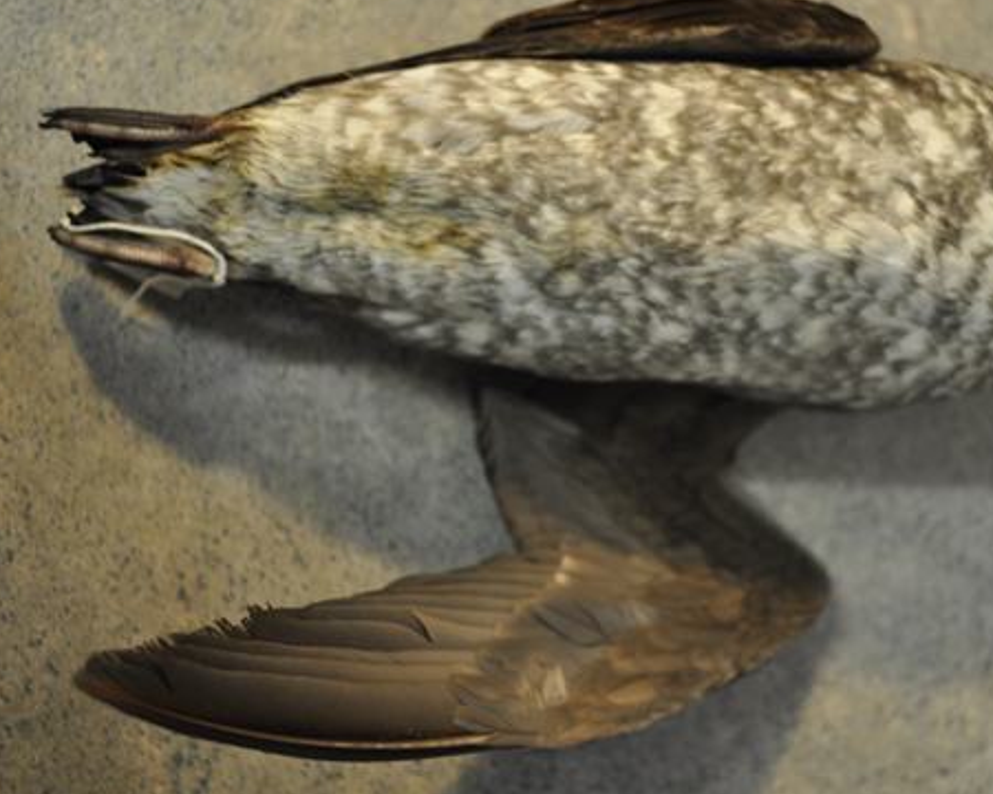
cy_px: 363
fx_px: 1411
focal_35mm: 48
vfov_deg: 31.4
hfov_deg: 38.5
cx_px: 636
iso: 200
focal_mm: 24
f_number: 4
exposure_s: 1/10
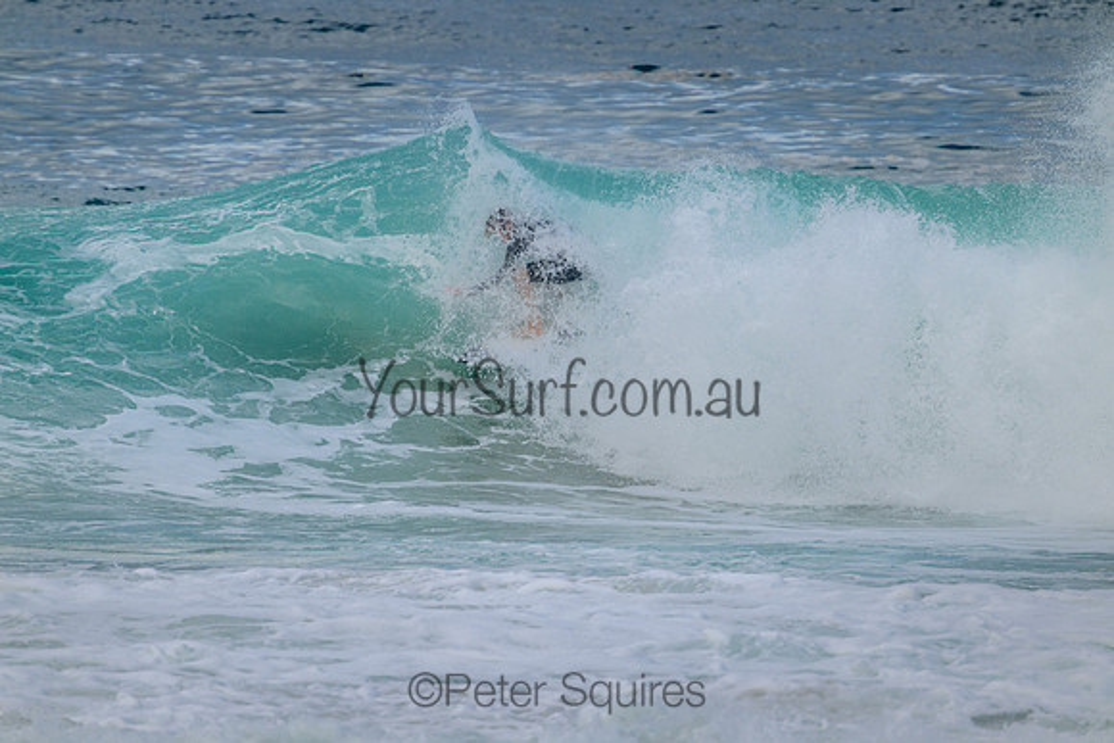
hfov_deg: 2.6
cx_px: 557
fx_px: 24760
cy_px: 372
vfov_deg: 1.7
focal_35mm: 800
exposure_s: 1/2000
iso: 800
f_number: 11
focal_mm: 800
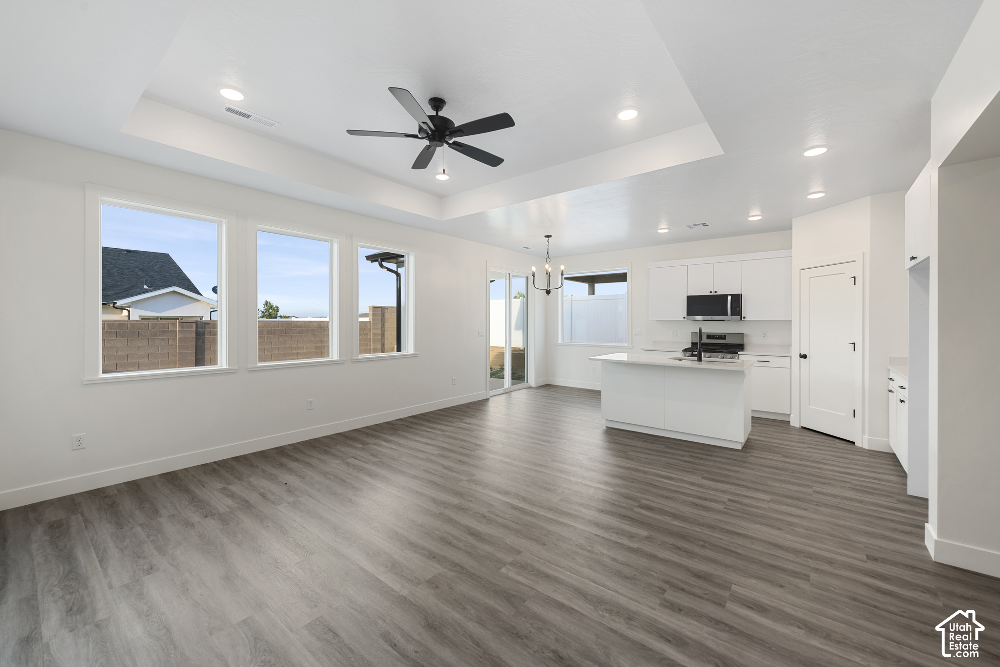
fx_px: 389
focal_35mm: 14
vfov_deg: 81.2
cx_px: 500
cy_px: 334
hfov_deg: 104.3
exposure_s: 1/8
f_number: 8
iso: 64
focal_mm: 14
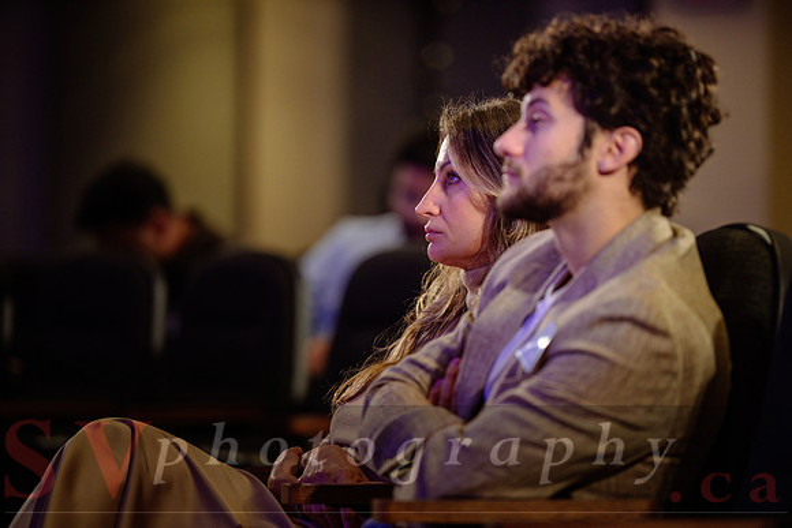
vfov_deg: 6.9
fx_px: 4401
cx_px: 396
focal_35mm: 200
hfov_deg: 10.3
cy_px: 264
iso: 1600
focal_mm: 200
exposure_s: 1/80
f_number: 2.8
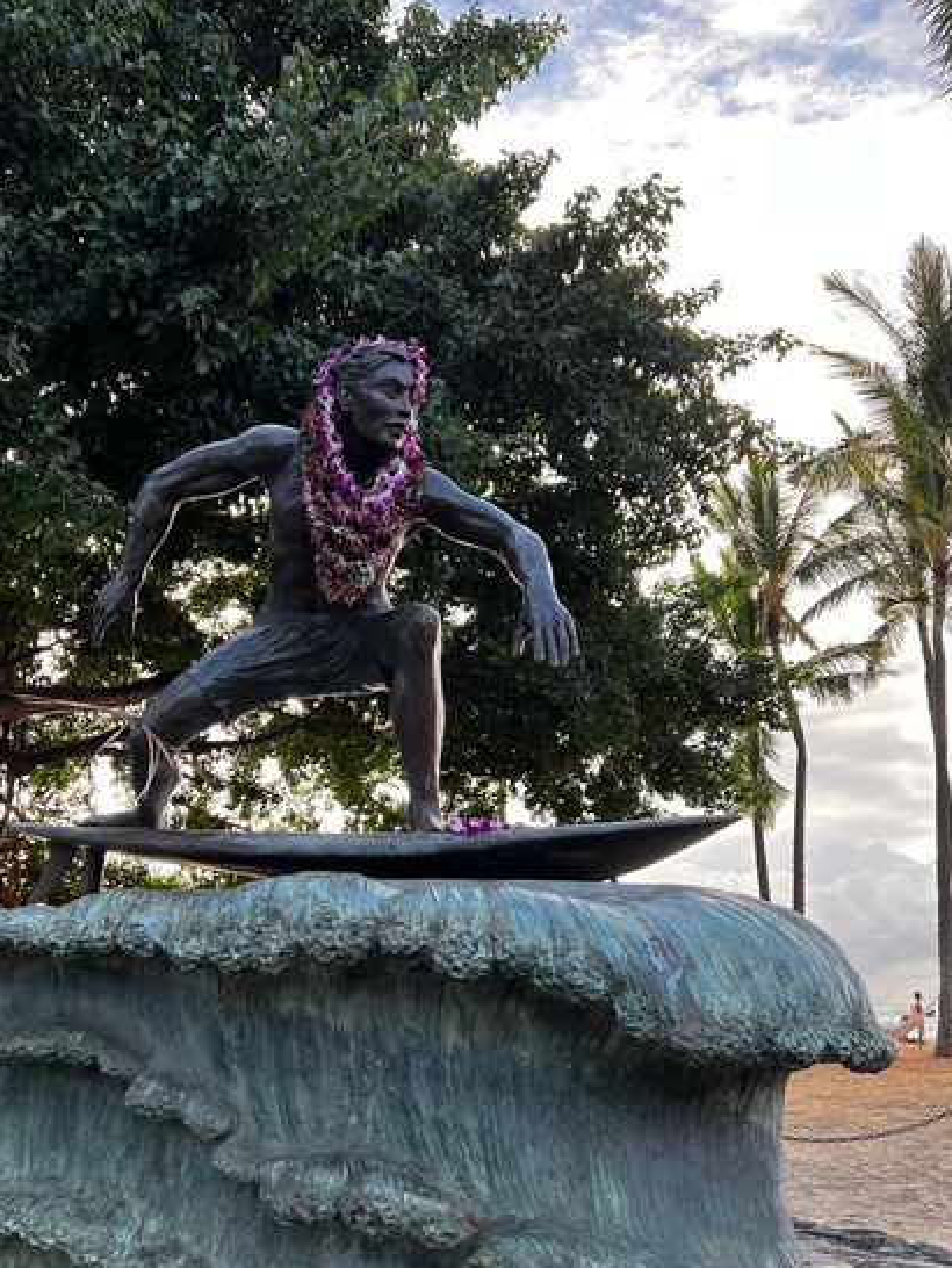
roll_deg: -1.7
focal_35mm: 36
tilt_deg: +13.9
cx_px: 394
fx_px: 1319
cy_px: 720
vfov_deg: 51.2
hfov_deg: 39.6
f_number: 1.5
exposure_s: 1/434
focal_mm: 5.7
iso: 50
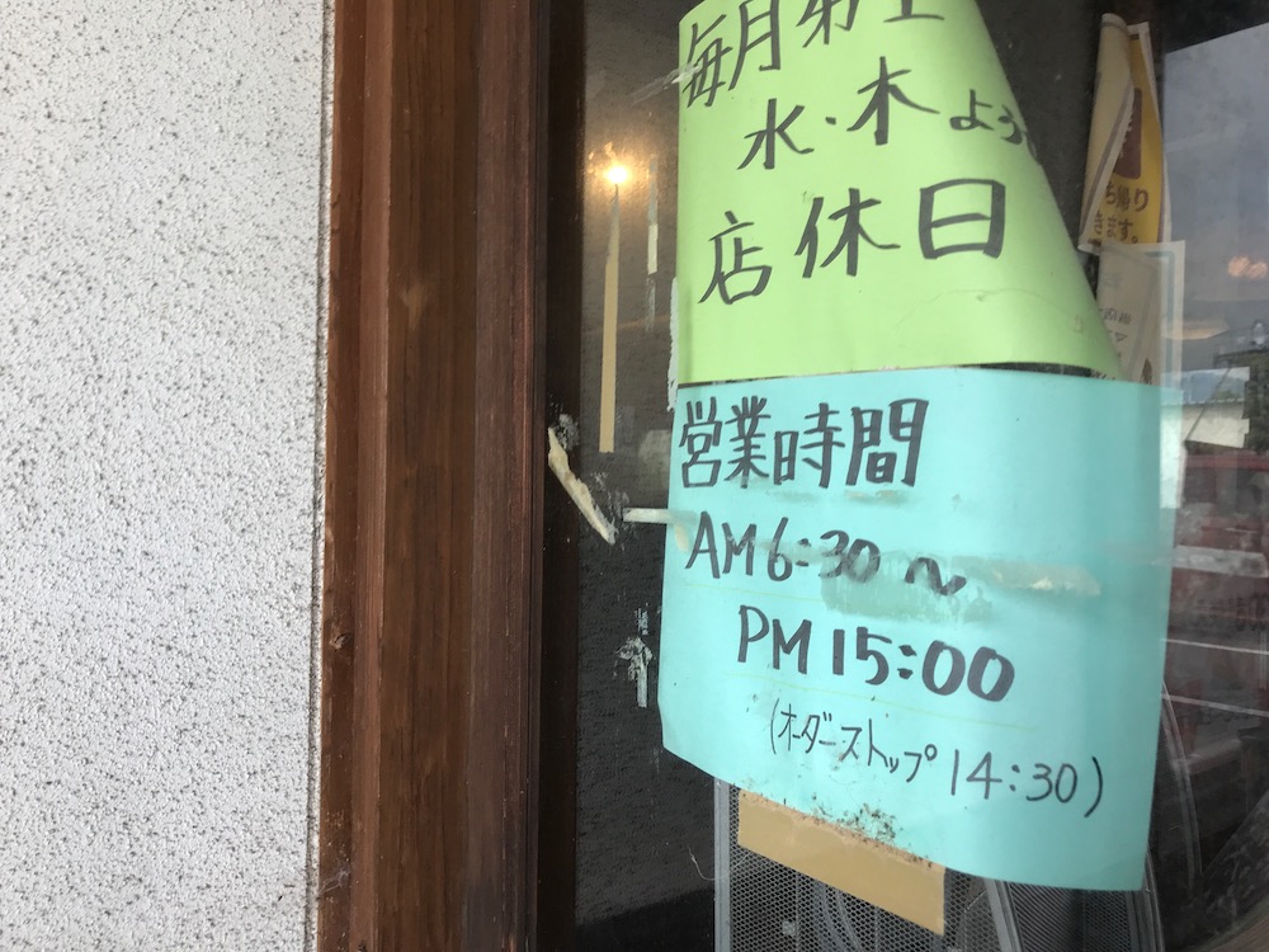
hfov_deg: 63.4
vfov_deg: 49.7
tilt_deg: -1.0
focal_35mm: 28
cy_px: 476
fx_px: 1026
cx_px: 634
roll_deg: -0.4
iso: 20
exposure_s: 1/123
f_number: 1.8
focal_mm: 3.99
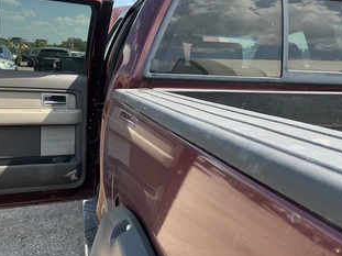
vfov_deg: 39.6
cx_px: 145
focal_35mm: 36
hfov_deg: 51.2
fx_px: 356
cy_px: 111
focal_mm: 3
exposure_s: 1/425
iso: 25
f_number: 1.8
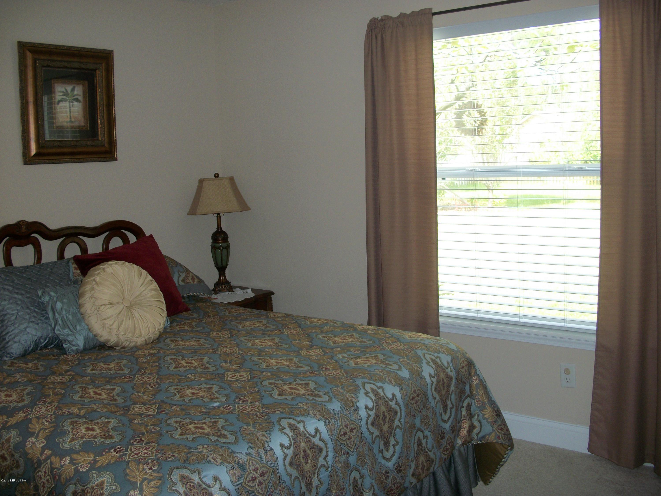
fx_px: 668
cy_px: 248
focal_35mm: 35
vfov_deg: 40.7
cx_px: 330
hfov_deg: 52.6
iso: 80
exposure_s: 1/80
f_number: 3.1
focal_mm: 6.3
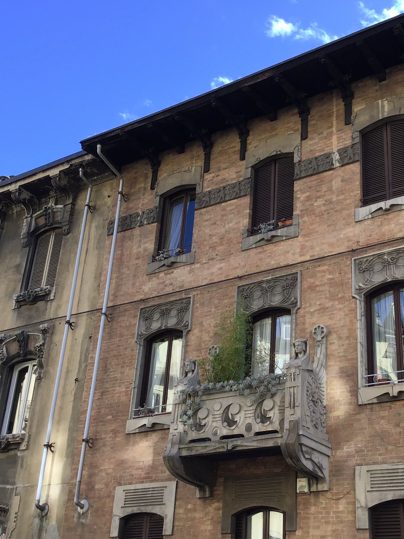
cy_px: 288
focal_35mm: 44
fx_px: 685
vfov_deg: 42.9
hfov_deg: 32.6
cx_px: 265
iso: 25
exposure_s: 1/302
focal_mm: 3.3
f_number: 2.4
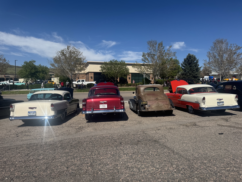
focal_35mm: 24
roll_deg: -0.2
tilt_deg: -4.2
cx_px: 121
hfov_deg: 71.6
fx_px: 168
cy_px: 91
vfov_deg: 56.8
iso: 80
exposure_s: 1/6410
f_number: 1.78
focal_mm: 6.76
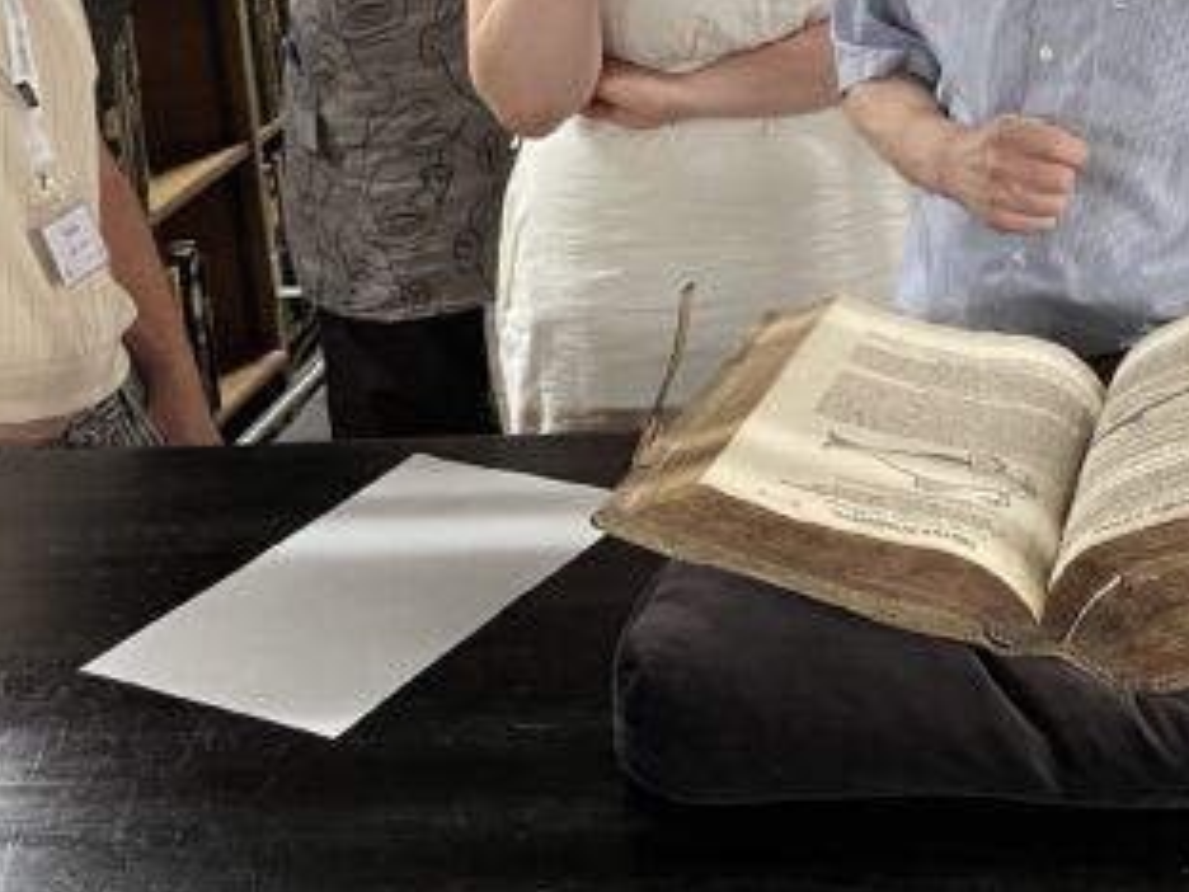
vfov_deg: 21.4
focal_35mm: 64
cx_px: 1330
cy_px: -164
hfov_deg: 27.5
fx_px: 2198
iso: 160
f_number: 1.6
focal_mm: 4.2
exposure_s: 1/50
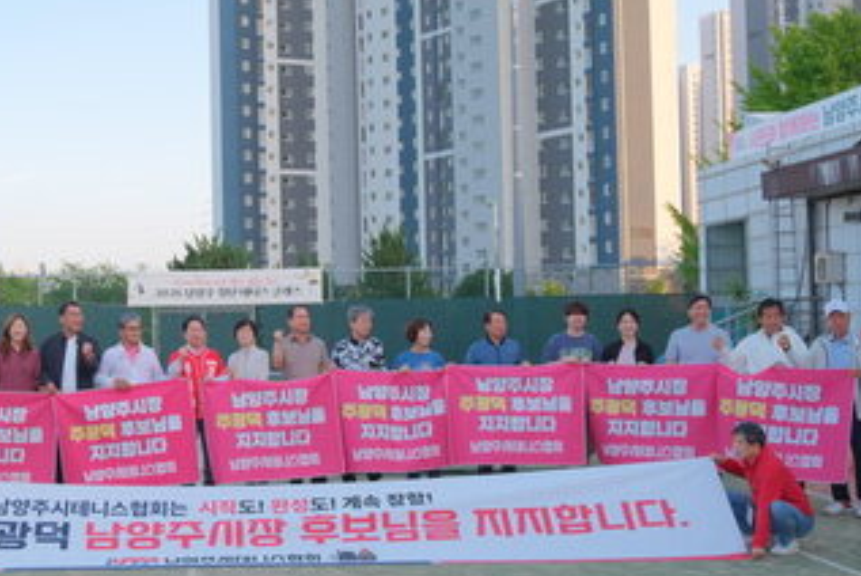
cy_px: 310
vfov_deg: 26.0
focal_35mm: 52
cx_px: 215
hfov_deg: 37.2
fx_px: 1245
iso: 250
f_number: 4.2
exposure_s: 1/100
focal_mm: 22.1
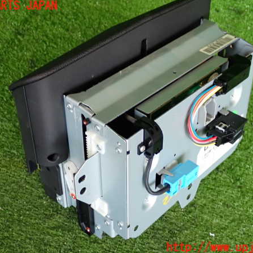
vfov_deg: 30.6
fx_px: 463
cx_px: 125
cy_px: 127
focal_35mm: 56
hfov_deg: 30.6
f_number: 3.1
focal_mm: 8.4
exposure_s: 1/50
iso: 250
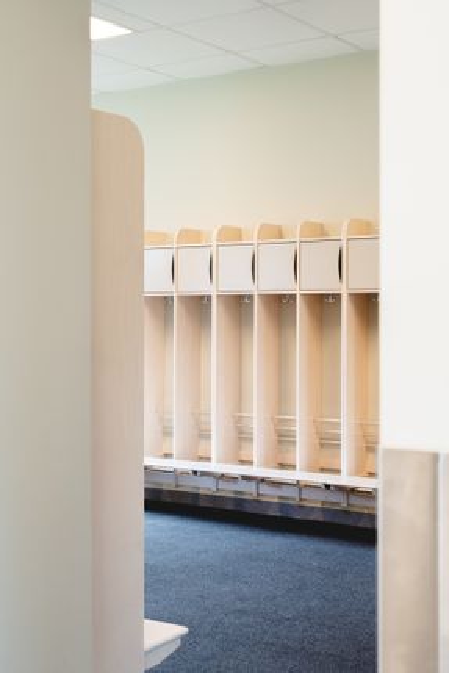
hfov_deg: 26.0
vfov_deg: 38.2
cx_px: 224
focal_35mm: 52
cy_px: 336
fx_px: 972
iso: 100
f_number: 14
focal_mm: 52
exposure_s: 1/2
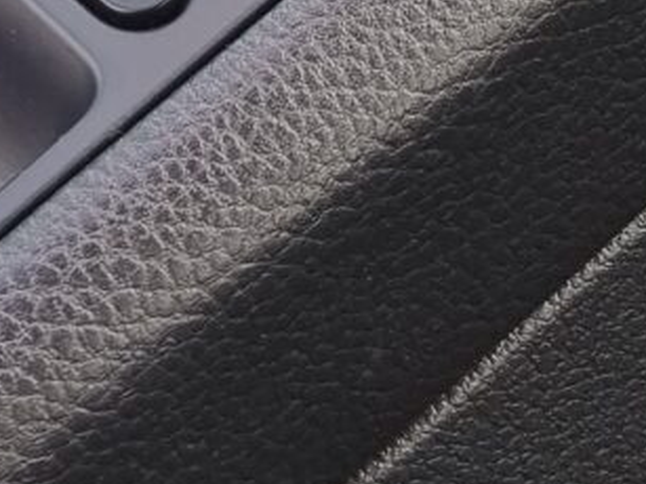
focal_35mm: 125
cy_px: -343
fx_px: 2332
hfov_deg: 14.3
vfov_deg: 11.2
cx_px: -436
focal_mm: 6.7
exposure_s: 1/104
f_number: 1.8
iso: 50
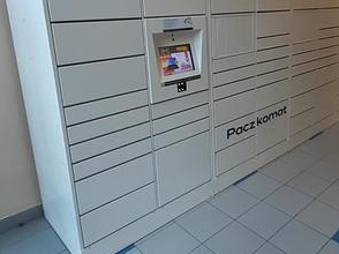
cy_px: 63
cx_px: 255
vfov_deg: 43.9
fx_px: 303
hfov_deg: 55.5
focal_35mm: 31
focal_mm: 1.13
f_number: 2.2
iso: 64
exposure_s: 1/50
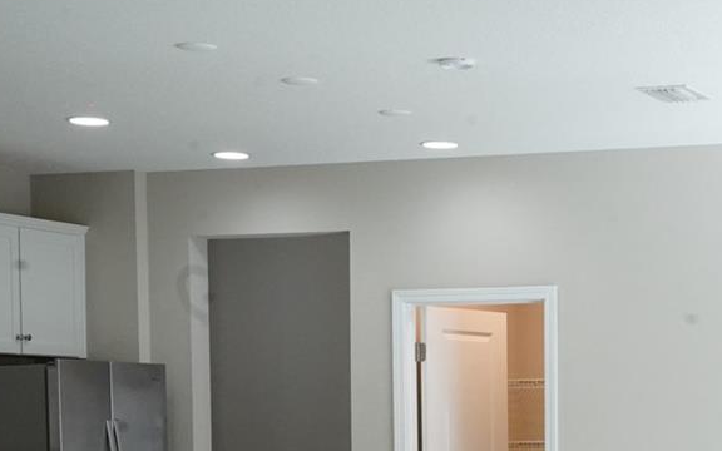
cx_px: 688
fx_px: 1948
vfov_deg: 12.8
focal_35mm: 99
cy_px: 569
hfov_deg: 20.5
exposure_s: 1/60
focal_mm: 35
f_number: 16
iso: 4000
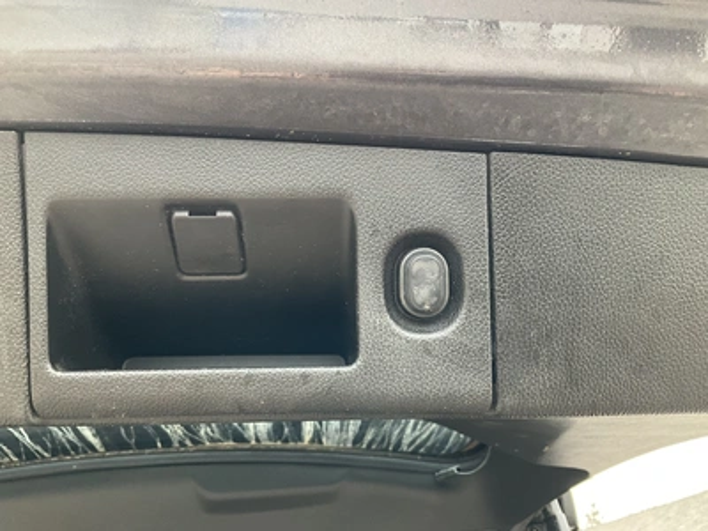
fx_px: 593
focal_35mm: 29
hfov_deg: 61.7
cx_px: 354
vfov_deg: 48.2
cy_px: 266
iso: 64
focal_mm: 3
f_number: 1.8
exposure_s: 1/79
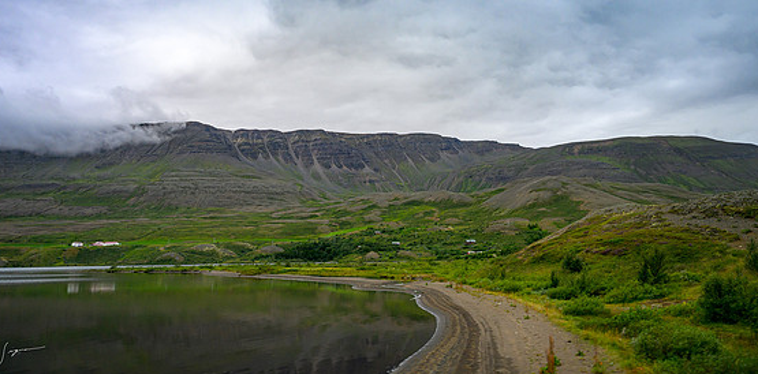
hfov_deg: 67.6
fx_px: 567
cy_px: 128
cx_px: 371
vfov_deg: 36.2
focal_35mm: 29
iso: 220
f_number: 2.8
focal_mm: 24
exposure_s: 1/400
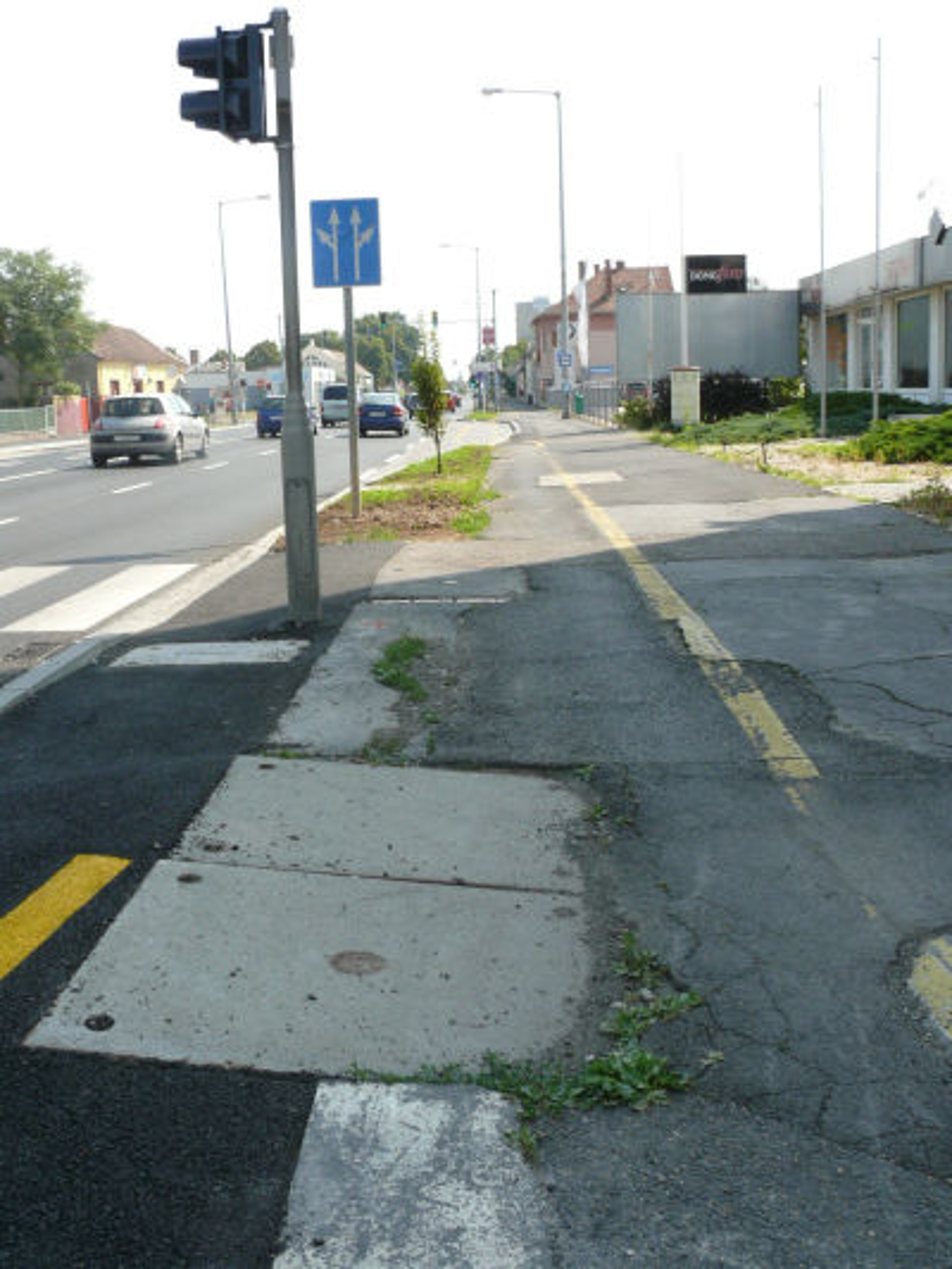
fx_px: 1283
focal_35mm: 35
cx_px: 476
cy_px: 634
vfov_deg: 52.6
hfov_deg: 40.7
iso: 100
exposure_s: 1/200
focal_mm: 7.4
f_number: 5.6
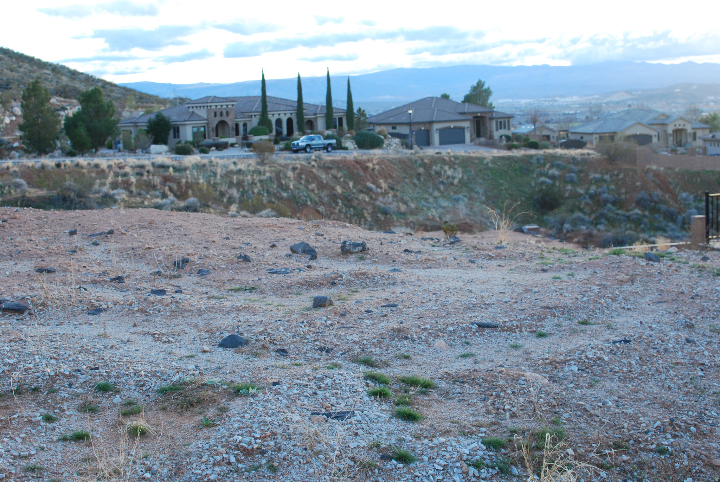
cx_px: 360
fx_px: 1051
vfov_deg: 25.8
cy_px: 241
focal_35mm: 52
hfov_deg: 37.8
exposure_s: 1/125
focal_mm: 35
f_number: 5.6
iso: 400
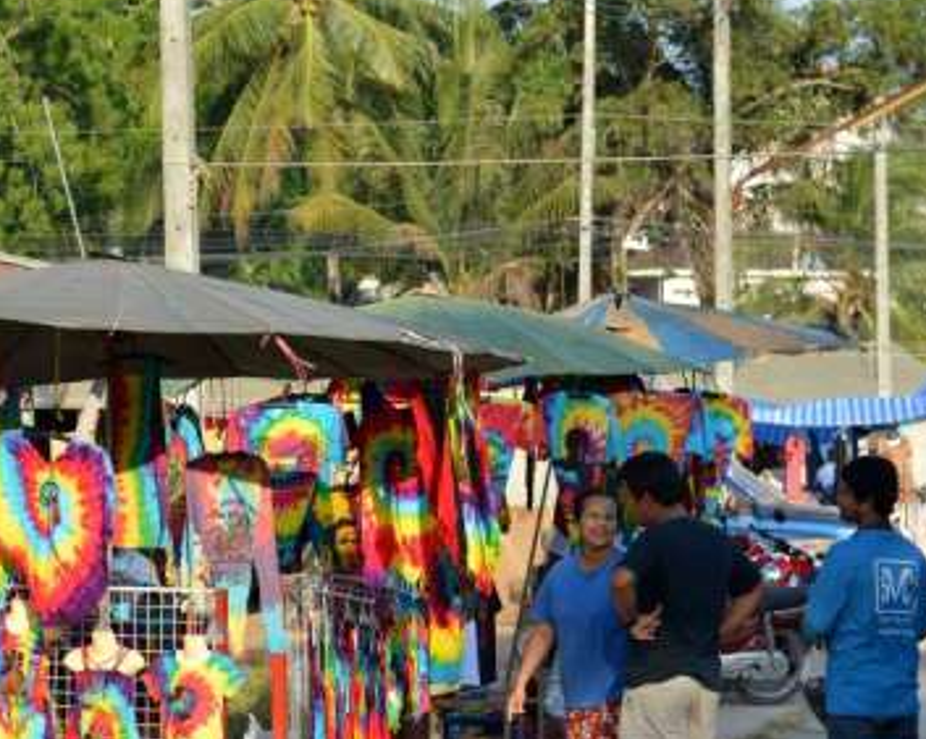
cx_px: 144
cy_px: 448
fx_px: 4081
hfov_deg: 12.9
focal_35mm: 149
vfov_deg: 10.4
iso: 100
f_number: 5.6
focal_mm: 70
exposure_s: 1/125
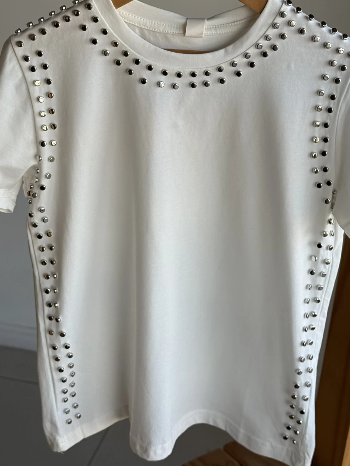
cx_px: 177
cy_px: 186
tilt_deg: -21.6
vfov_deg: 29.7
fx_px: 876
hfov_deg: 22.6
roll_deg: -1.9
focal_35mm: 65
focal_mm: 6.76
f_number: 1.78
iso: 64
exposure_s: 1/553
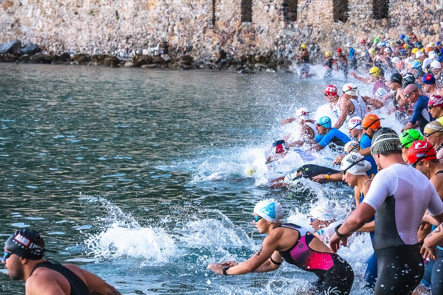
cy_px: 206
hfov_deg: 13.9
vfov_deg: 9.3
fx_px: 1821
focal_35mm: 148
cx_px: 293
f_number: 5
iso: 2000
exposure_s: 1/400
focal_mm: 70
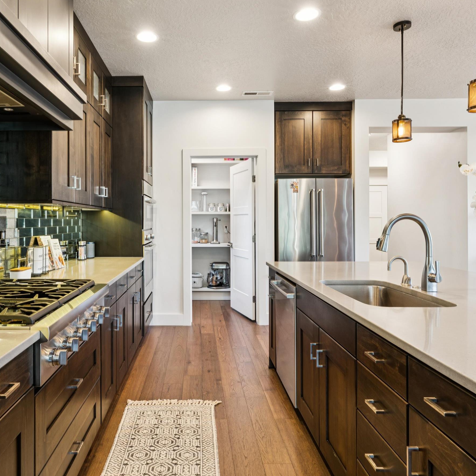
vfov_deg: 62.8
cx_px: 190
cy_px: 220
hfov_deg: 62.4
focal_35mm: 25
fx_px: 389
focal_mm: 17
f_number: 13
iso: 400
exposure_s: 1/2
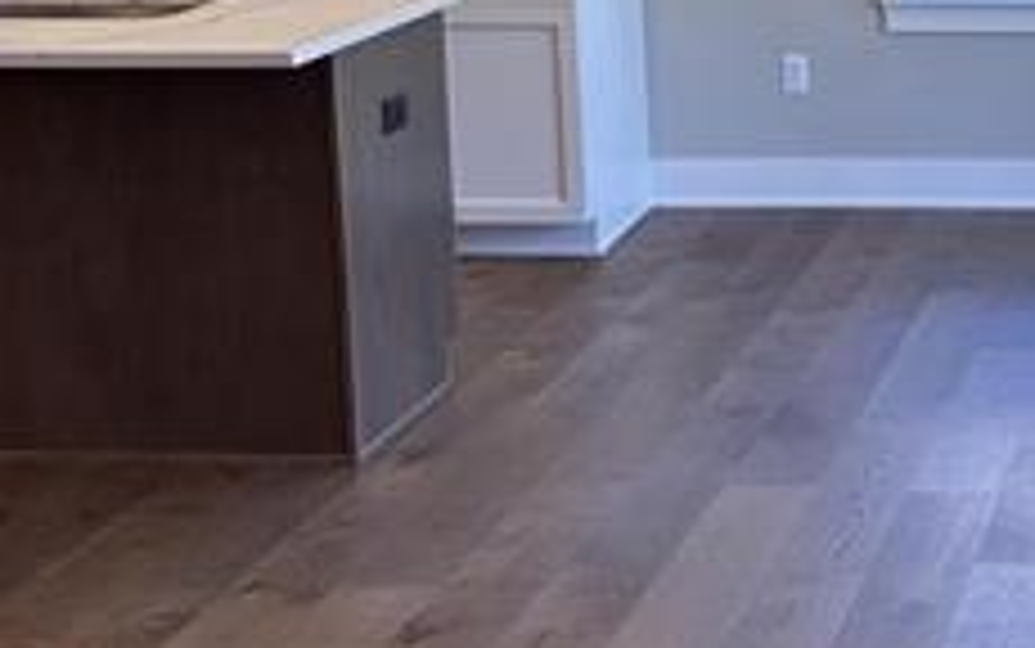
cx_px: 1188
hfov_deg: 22.7
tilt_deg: -9.7
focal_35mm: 85
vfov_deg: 15.2
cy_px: 58
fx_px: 2399
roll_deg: -1.6
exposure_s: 1/158
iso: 80
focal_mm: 6.86
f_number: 1.78
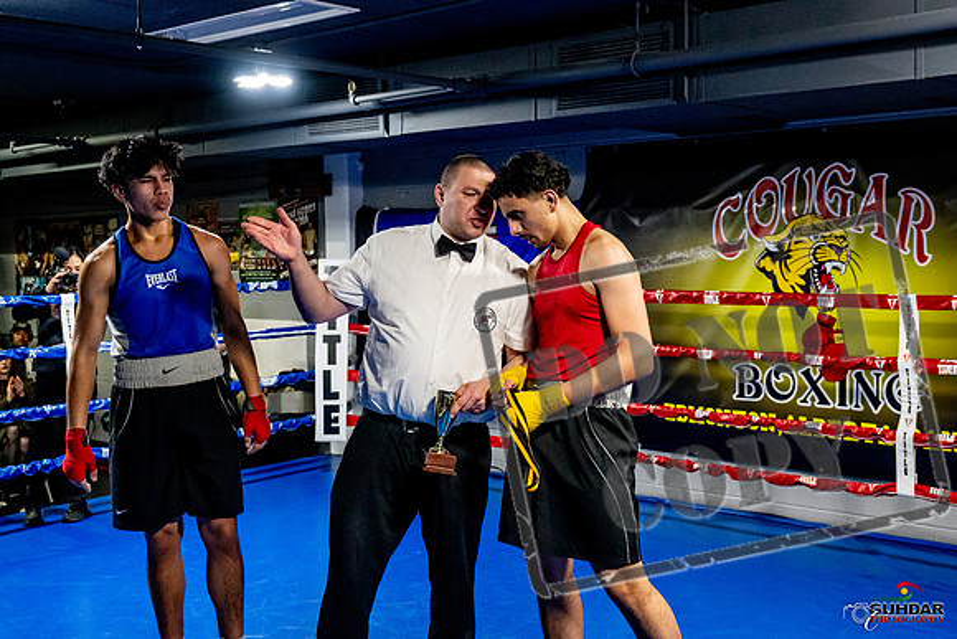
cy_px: 320
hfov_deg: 46.4
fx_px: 1117
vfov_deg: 31.9
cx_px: 478
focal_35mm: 42
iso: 5000
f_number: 2.8
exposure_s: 1/800
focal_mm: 28
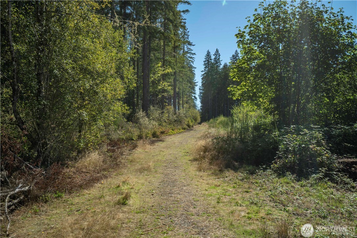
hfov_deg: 54.4
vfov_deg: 37.9
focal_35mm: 35
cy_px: 119
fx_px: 347
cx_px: 178
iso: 100
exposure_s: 1/60
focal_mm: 35
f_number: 7.1
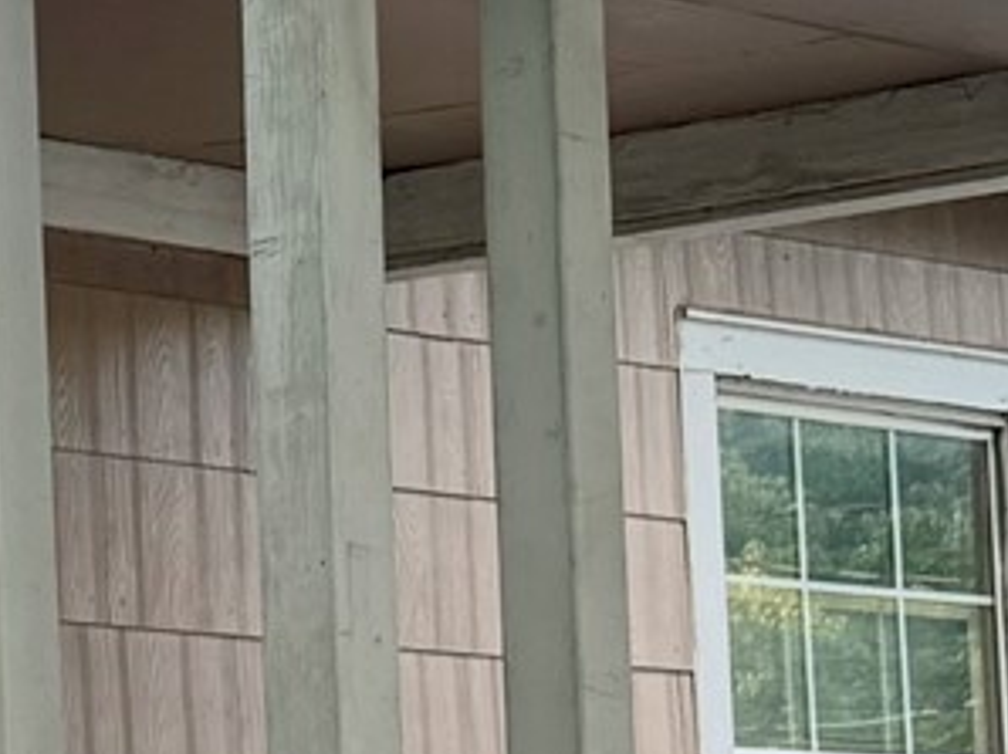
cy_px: 642
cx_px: -1475
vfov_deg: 9.0
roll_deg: +0.5
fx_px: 4801
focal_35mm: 165
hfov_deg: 10.3
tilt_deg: +6.0
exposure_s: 1/167
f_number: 1.78
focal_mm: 6.76
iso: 100
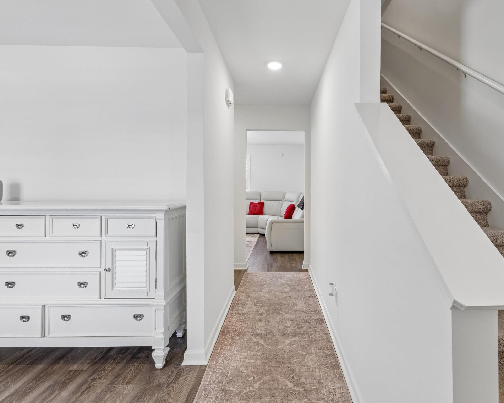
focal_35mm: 19
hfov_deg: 82.6
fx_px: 283
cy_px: 192
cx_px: 292
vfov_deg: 70.8
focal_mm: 16
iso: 400
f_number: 13
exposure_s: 1/10
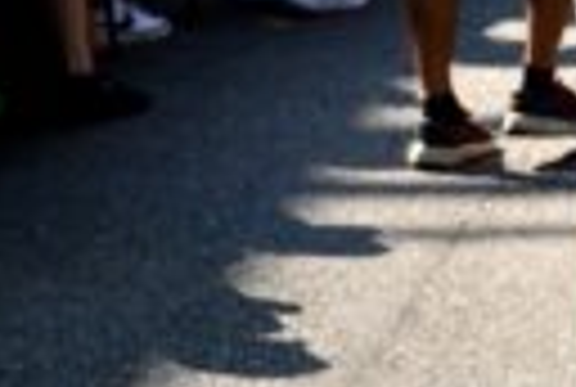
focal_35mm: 244
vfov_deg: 5.6
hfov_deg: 8.0
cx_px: 1130
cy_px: -151
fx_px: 3913
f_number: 5
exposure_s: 1/1600
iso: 400
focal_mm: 58
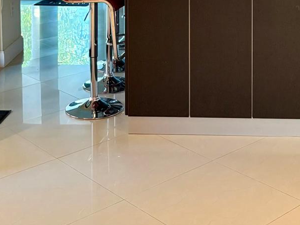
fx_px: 598
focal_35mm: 69
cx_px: 181
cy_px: -71
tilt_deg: -2.7
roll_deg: +0.6
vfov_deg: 19.6
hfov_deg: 28.1
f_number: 1.6
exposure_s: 1/60
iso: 400
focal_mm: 5.96
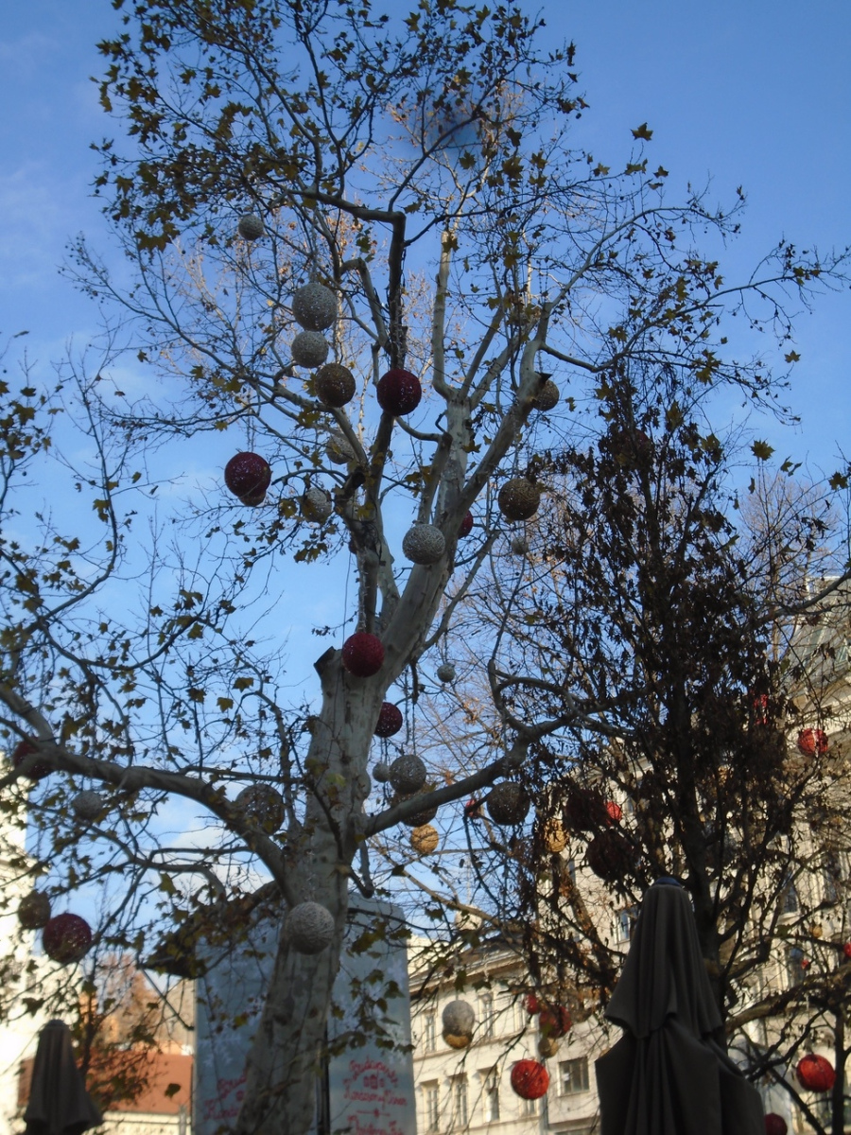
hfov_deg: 29.7
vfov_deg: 38.9
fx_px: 1606
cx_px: 426
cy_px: 568
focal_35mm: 49
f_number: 4.5
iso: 100
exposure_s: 1/400
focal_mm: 8.7
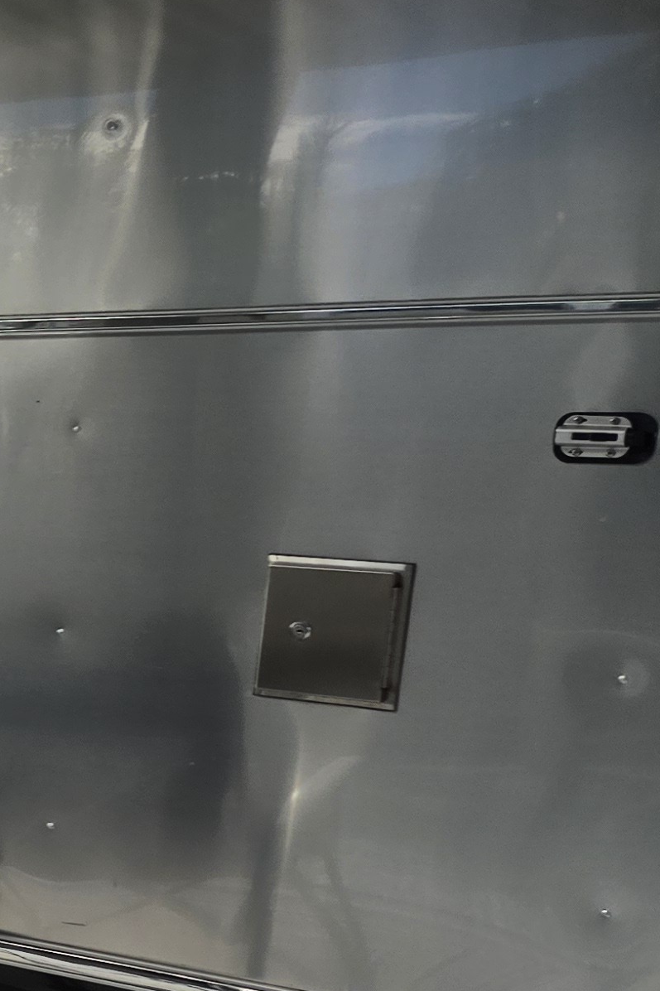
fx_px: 2200
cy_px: 783
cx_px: -915
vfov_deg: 25.0
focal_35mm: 80
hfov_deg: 13.0
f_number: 1.8
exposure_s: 1/1804
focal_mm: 5.4
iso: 25
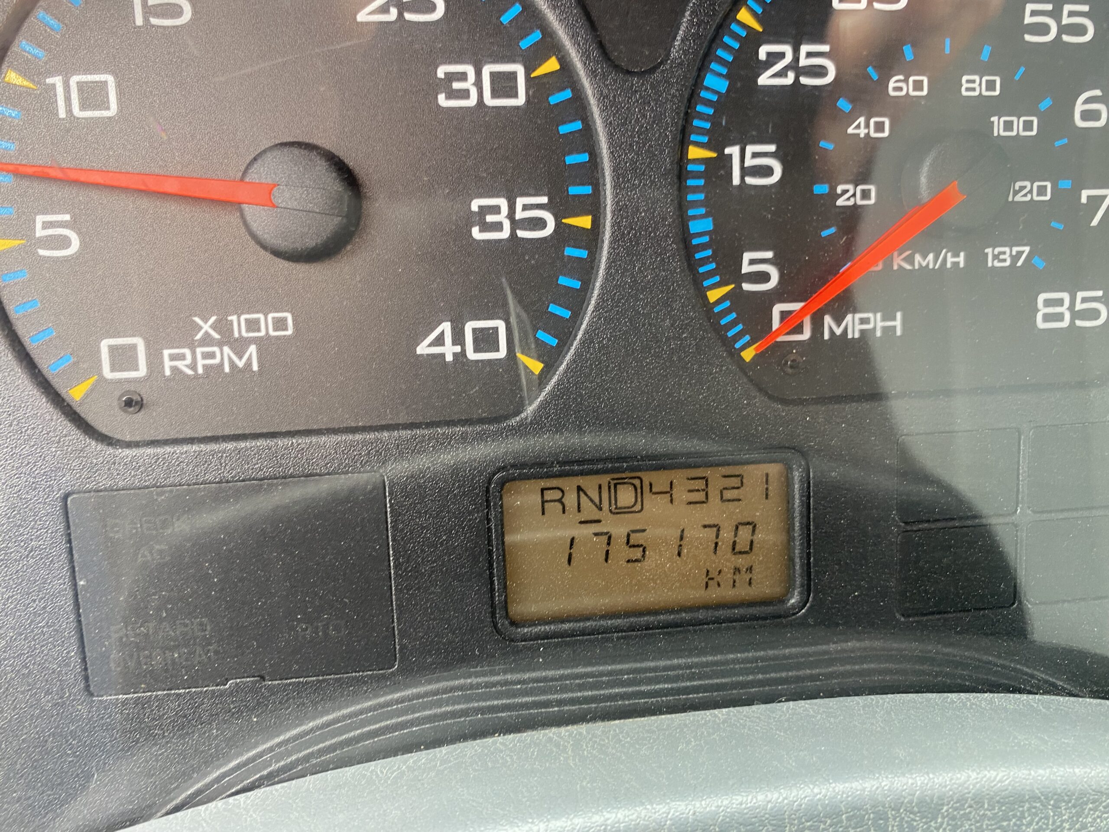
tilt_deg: -43.4
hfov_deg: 67.3
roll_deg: -2.8
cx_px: 554
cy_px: 416
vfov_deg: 53.1
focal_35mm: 26
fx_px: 833
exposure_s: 1/83
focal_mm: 4.25
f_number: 1.8
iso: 125
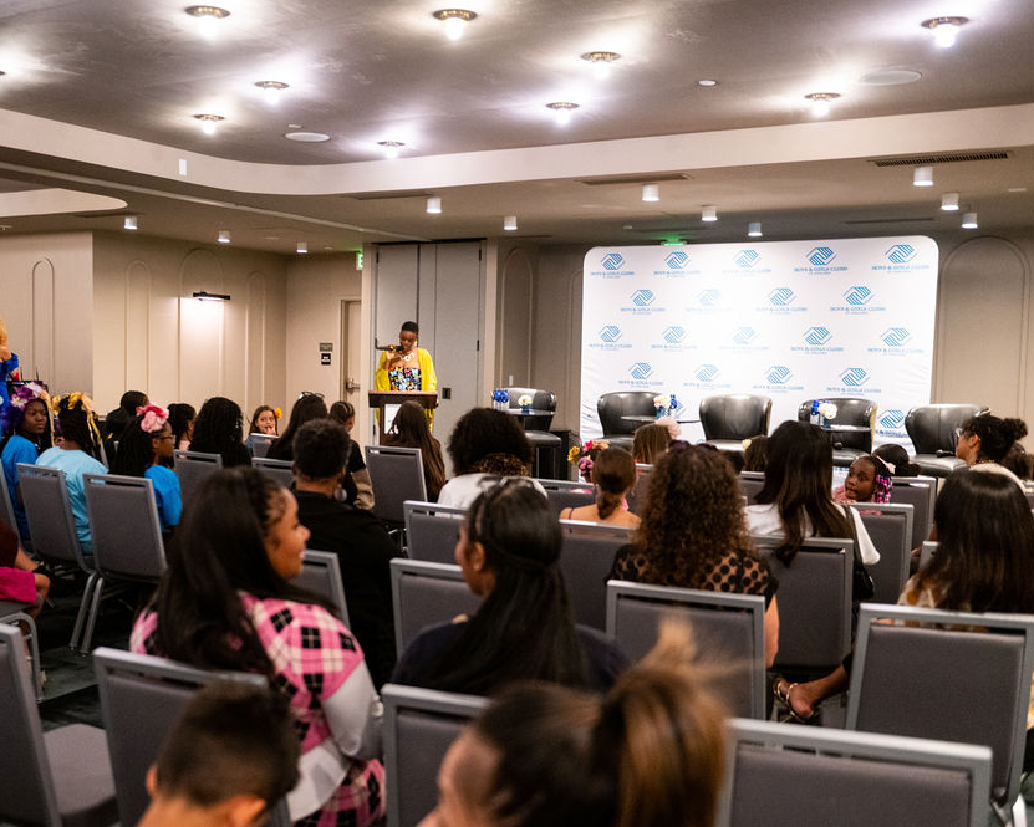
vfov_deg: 40.1
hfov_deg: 48.8
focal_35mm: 37
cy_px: 416
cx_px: 413
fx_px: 1132
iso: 2500
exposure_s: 1/100
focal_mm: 32
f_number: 2.8
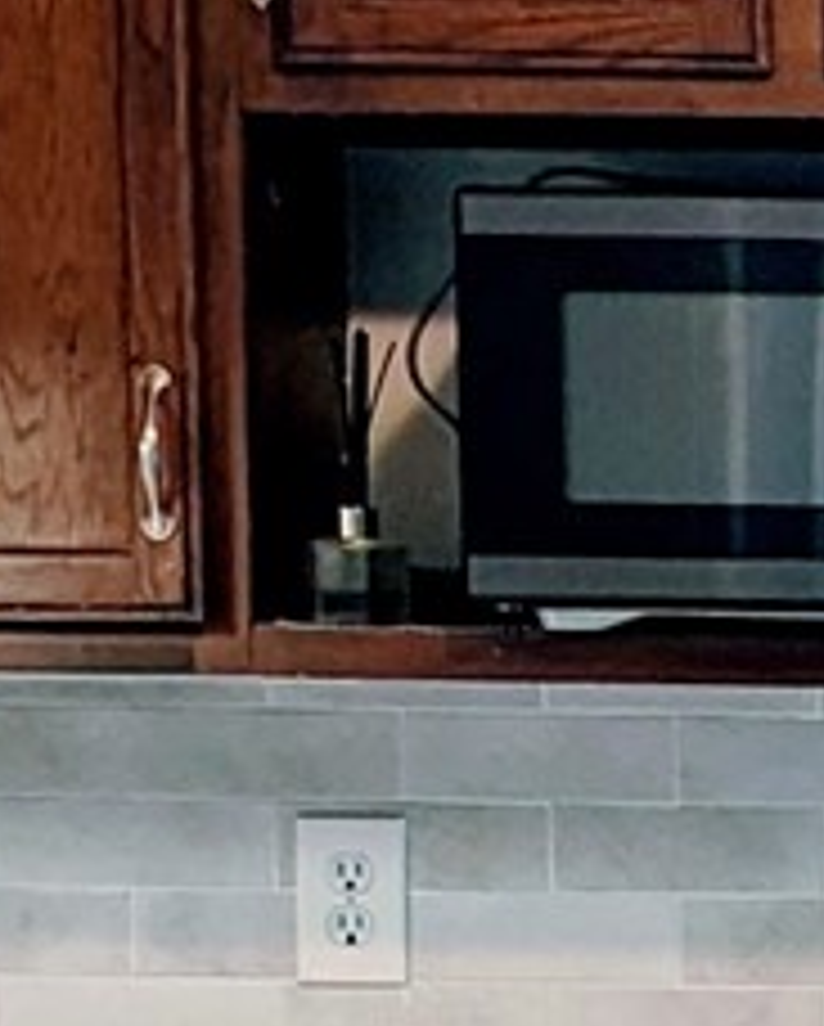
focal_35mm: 210
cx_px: 1943
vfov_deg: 9.0
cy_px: 1426
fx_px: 6389
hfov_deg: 7.0
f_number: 1.85
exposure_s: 1/60
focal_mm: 6.81
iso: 70
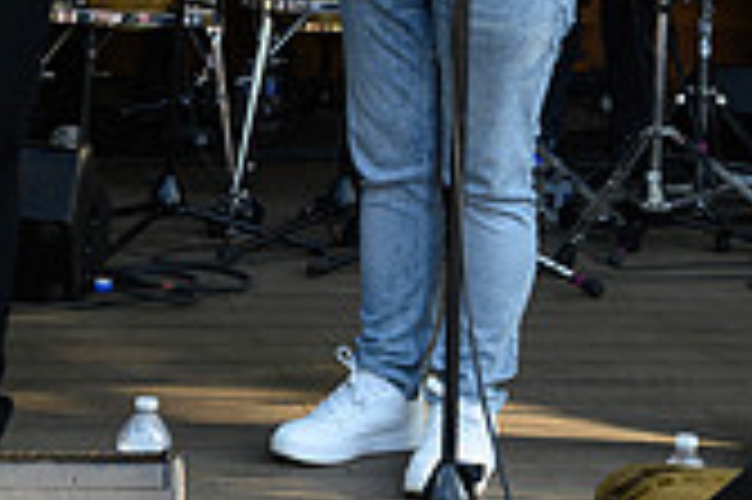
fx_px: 2504
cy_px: -351
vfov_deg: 10.8
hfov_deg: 17.1
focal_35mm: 120
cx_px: 419
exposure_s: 1/160
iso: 800
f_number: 7.1
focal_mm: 34.5
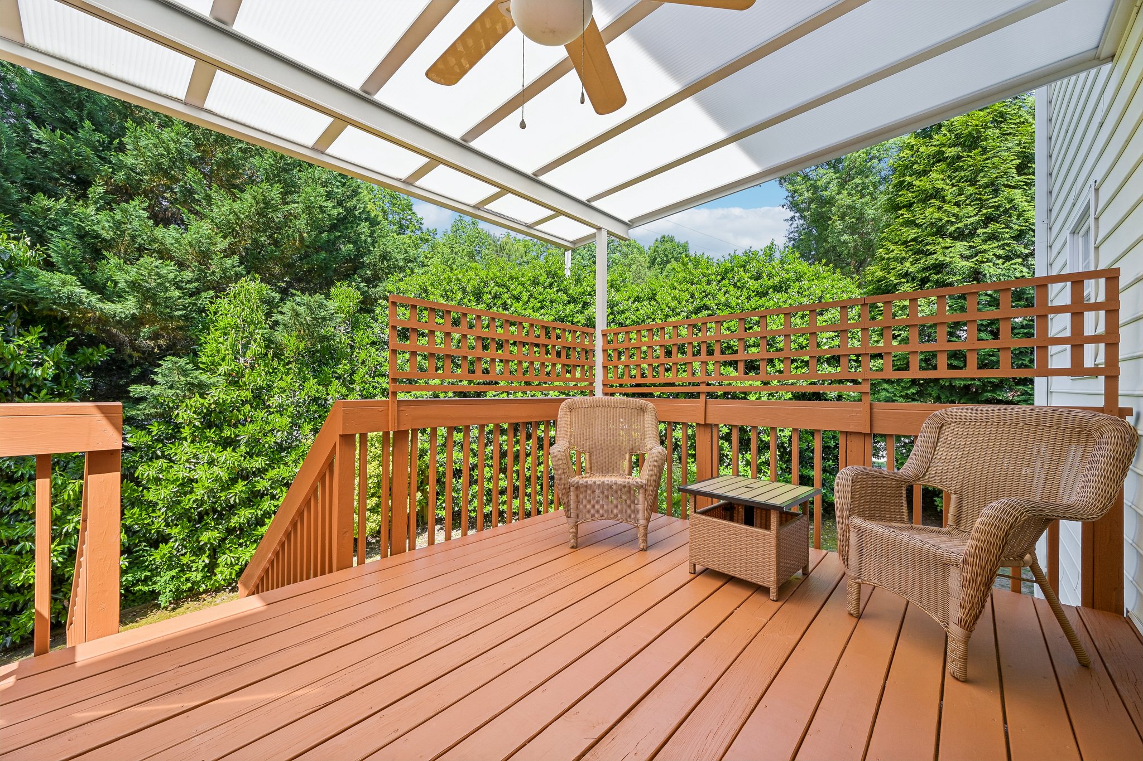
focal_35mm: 14
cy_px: 380
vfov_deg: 81.2
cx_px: 572
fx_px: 444
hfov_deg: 104.3
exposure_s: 1/100
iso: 100
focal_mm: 14
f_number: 8
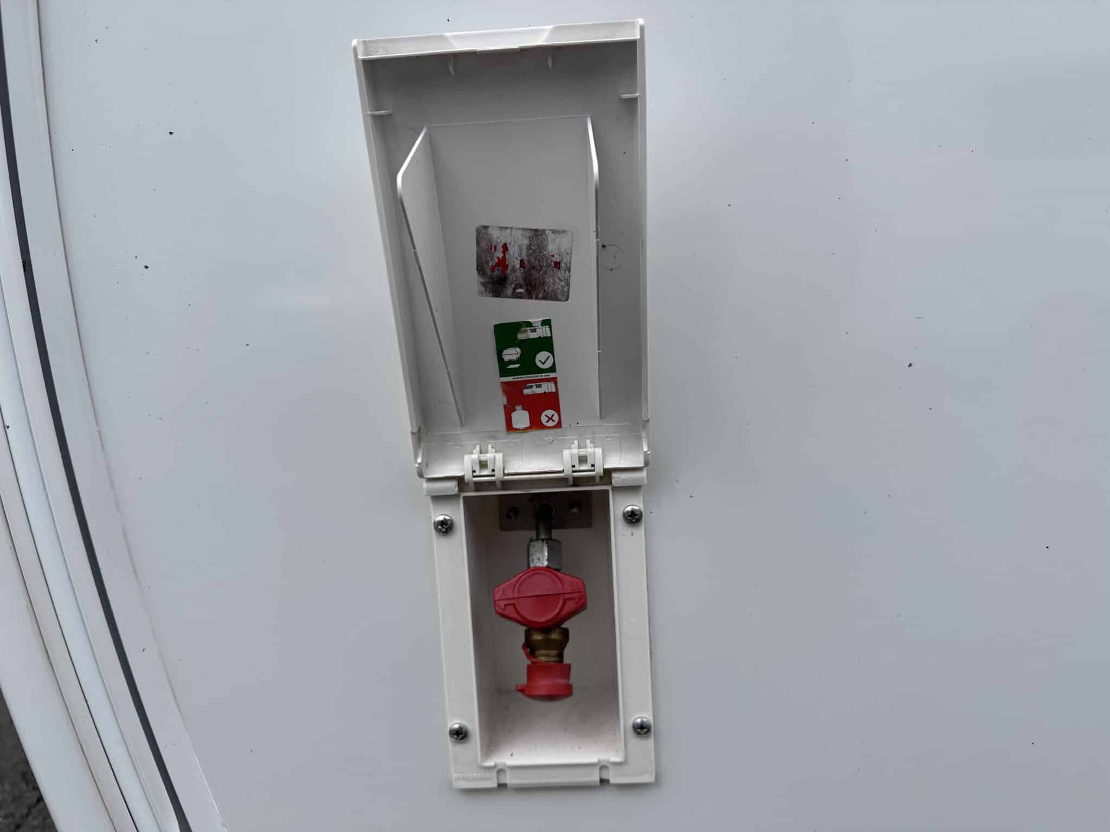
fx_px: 770
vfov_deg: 56.8
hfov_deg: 71.6
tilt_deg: -7.8
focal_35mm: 24
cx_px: 555
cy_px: 416
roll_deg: +2.1
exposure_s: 1/3597
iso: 80
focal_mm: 6.86
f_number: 1.78
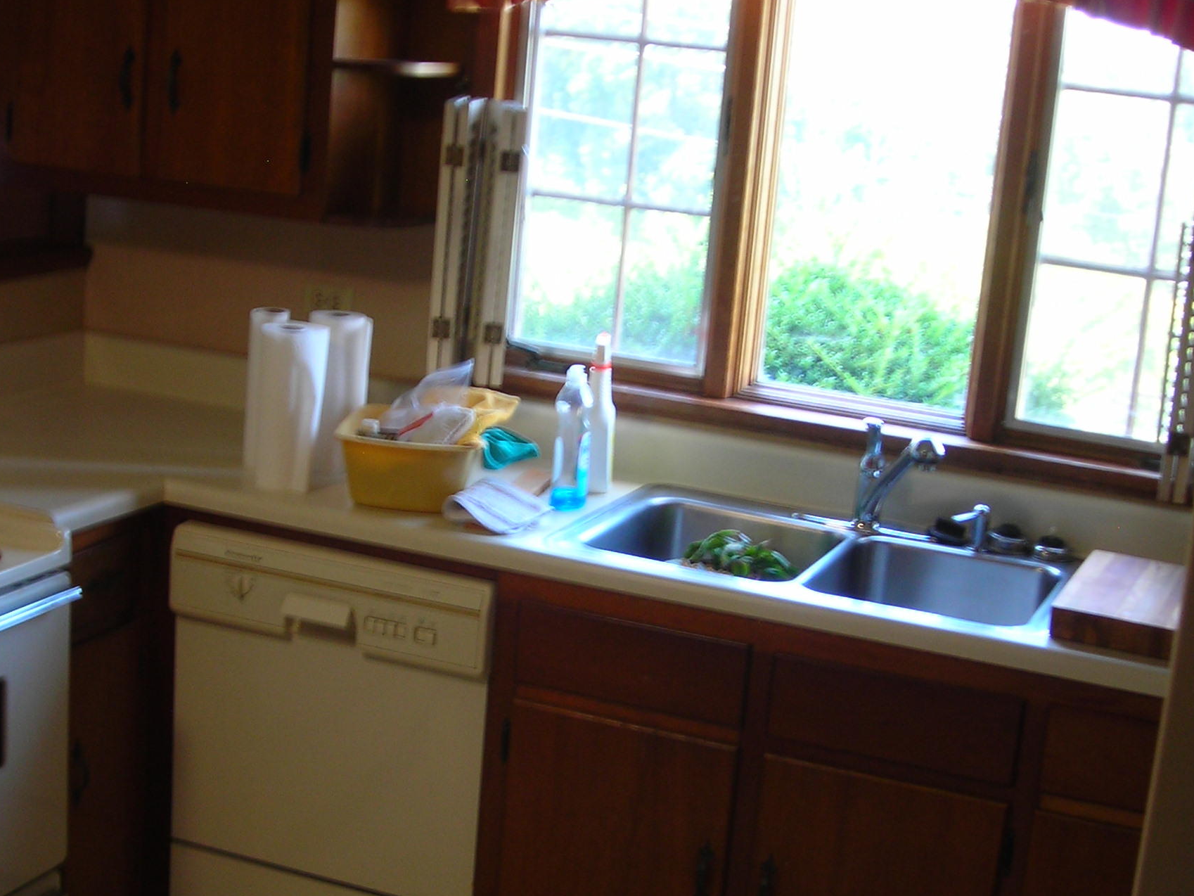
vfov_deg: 25.2
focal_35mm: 58
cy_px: 558
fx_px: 2001
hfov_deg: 33.2
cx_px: 532
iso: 50
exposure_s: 1/9.6
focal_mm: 6.3
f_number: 3.2
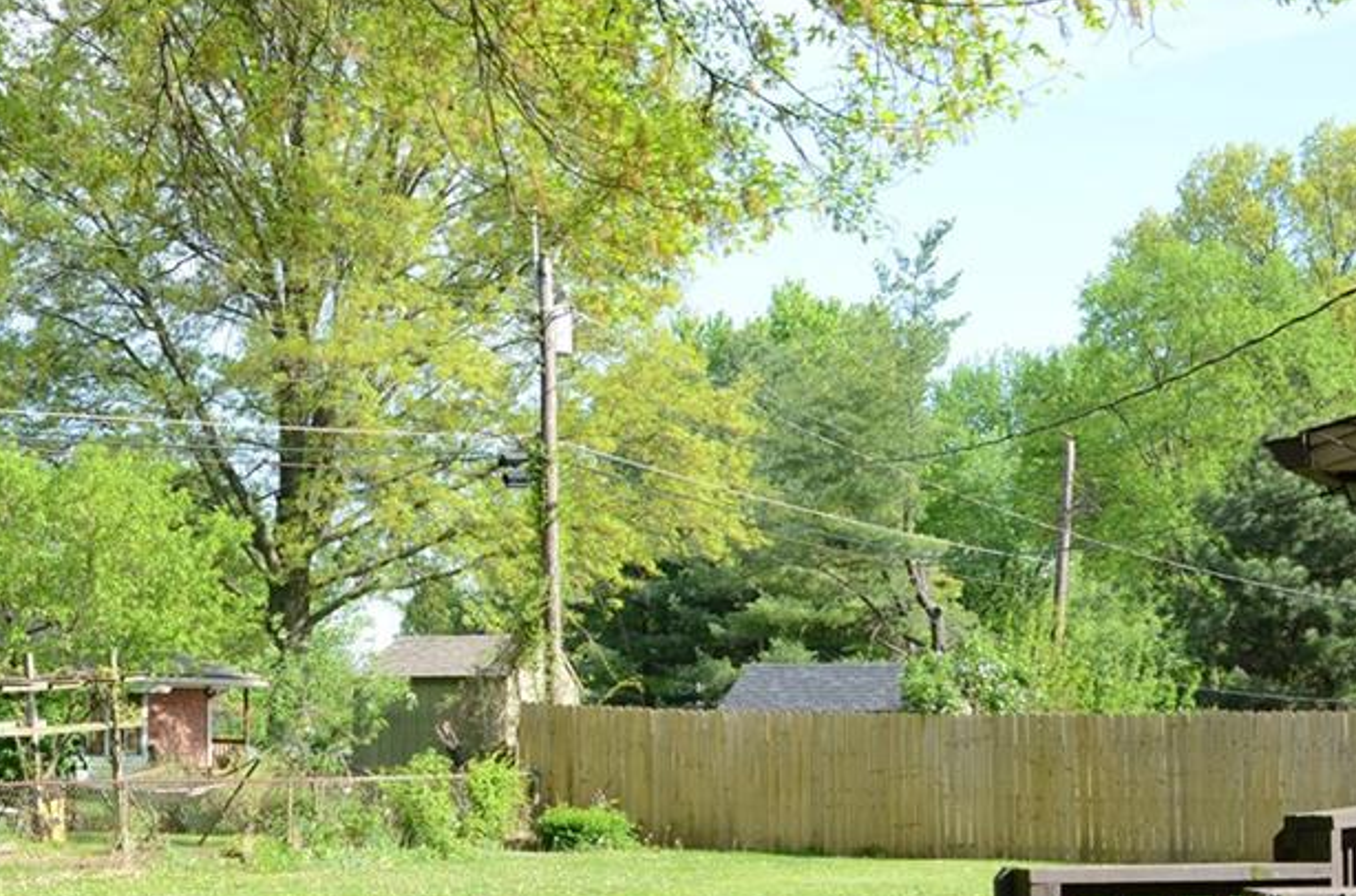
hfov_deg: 32.8
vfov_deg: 22.4
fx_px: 2254
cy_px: 617
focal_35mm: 60
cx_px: 342
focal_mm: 24
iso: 125
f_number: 6.3
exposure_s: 1/200
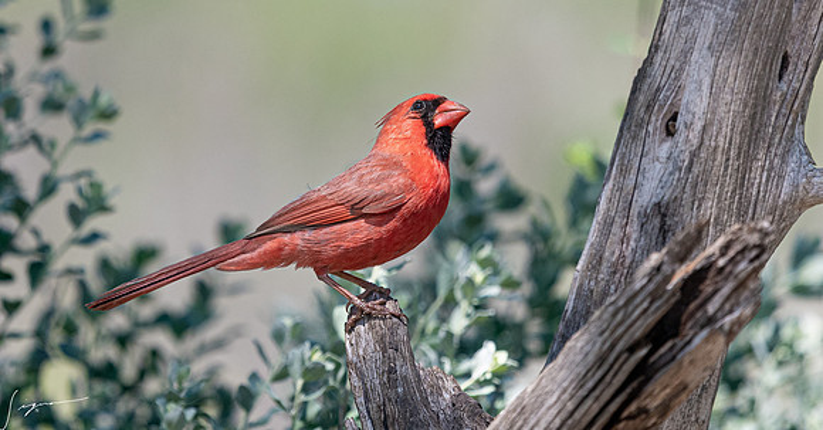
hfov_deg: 3.0
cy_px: 134
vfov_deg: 1.6
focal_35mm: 728
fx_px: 15625
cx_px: 255
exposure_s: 1/2000
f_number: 4
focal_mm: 300
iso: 500
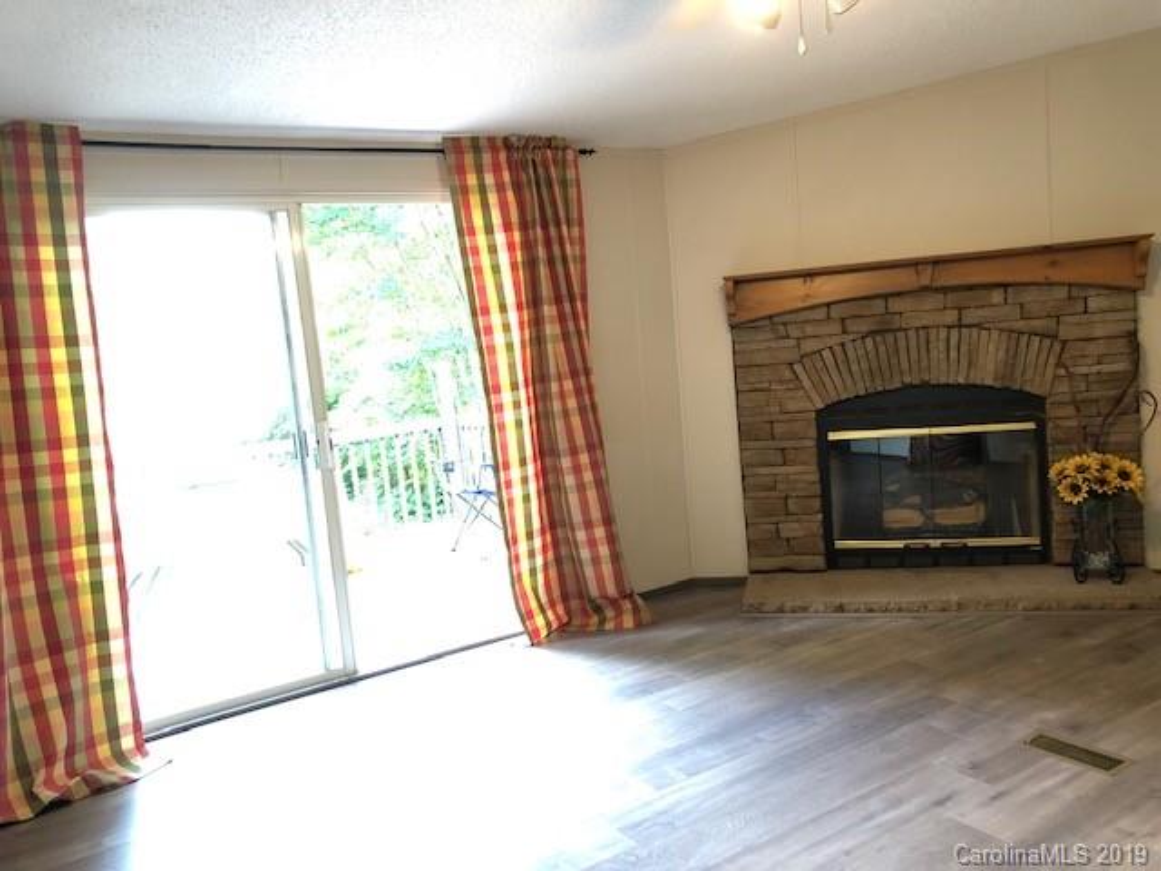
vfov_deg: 49.7
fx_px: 939
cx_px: 580
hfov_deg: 63.4
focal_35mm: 28
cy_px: 436
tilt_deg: -5.6
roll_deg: +5.3
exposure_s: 1/15
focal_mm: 4
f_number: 1.8
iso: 64
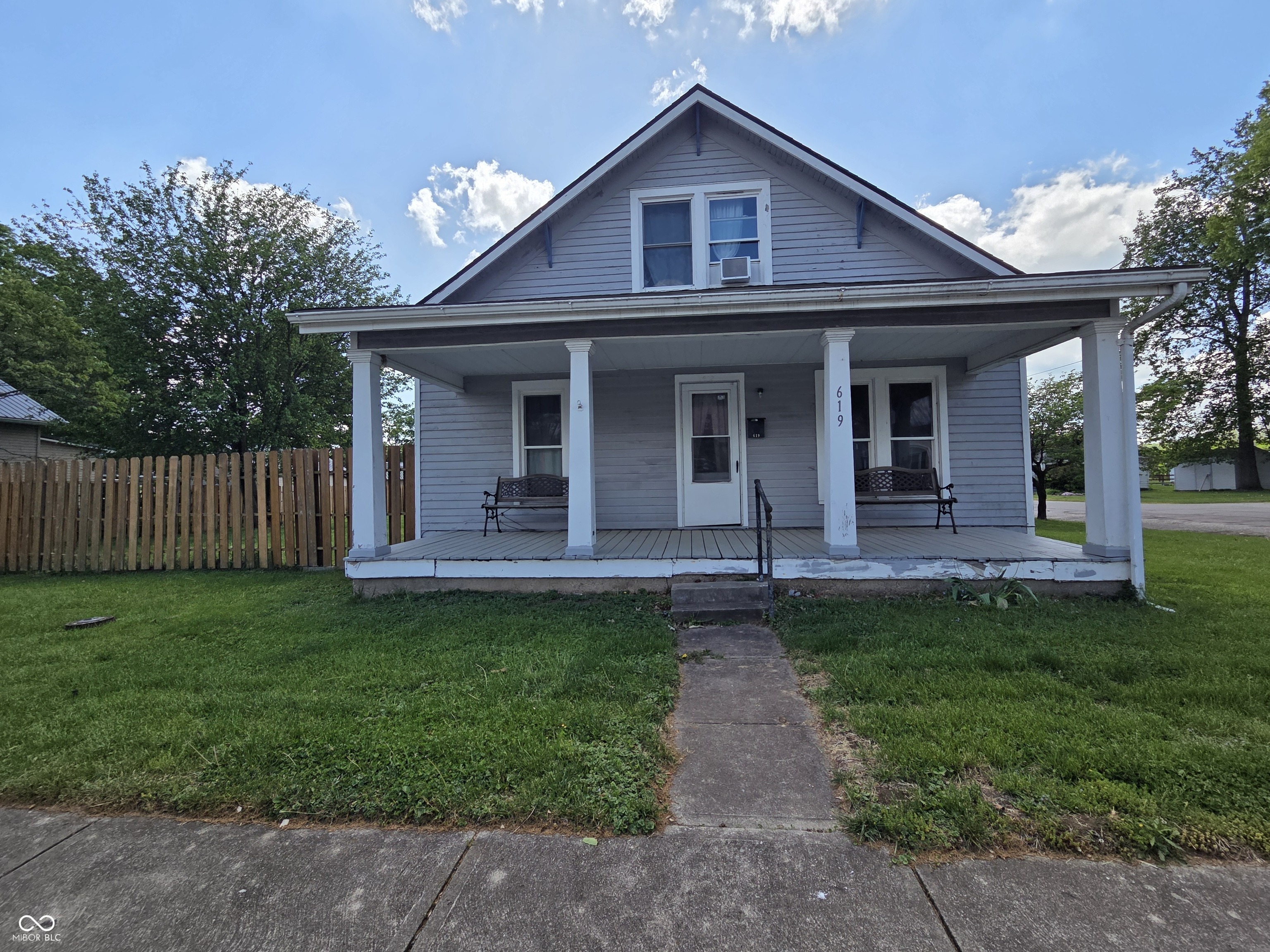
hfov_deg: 106.2
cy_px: 476
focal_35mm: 13
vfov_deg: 89.9
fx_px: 477
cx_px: 635
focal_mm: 2.2
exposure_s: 1/1513
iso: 50
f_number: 2.2
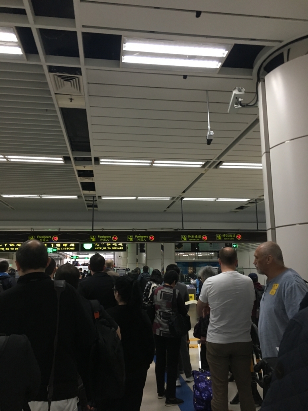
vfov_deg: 61.7
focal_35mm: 29
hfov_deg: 48.2
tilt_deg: +8.0
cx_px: 154
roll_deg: +1.2
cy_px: 206
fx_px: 344
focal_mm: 4.15
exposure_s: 1/33
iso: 160
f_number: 2.2
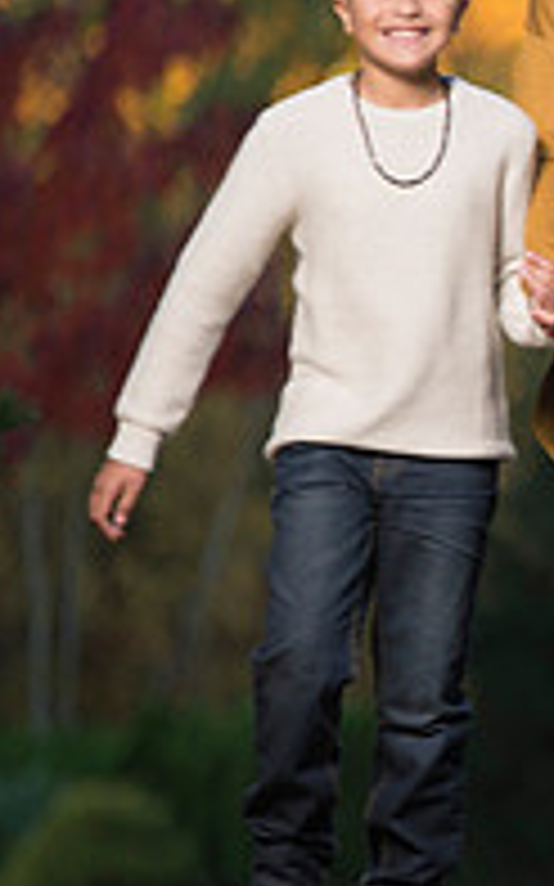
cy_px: 381
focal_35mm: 653
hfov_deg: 2.0
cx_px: 1175
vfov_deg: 3.2
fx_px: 15786
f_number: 3.2
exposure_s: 1/640
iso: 500
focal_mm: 200
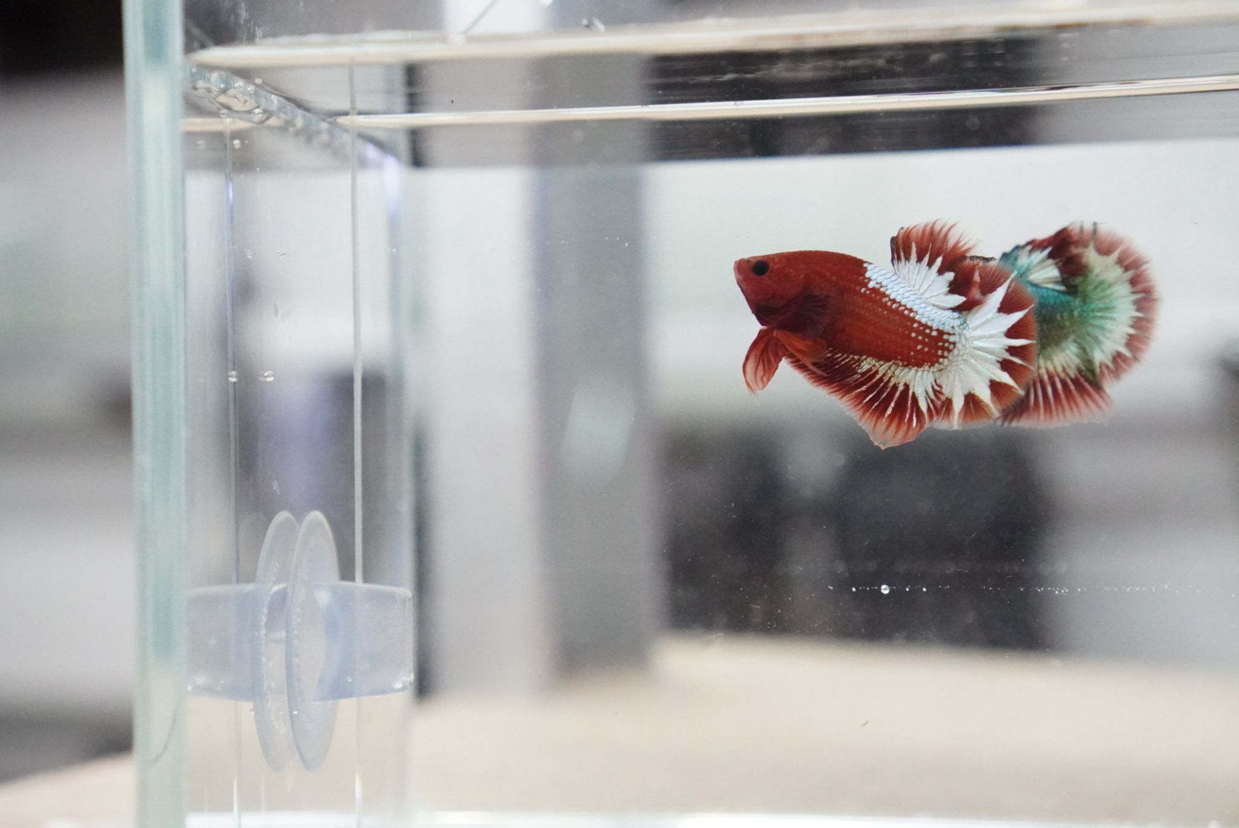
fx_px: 1808
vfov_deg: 25.8
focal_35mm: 52
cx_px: 620
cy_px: 414
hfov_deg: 37.8
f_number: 3.5
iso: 8000
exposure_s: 1/500
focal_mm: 35
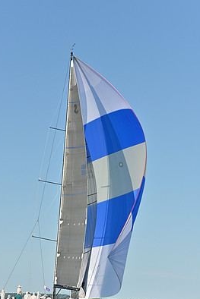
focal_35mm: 103
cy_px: 208
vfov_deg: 19.7
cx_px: 89
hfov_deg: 13.3
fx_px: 858
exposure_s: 1/2000
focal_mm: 70
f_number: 5.6
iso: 320
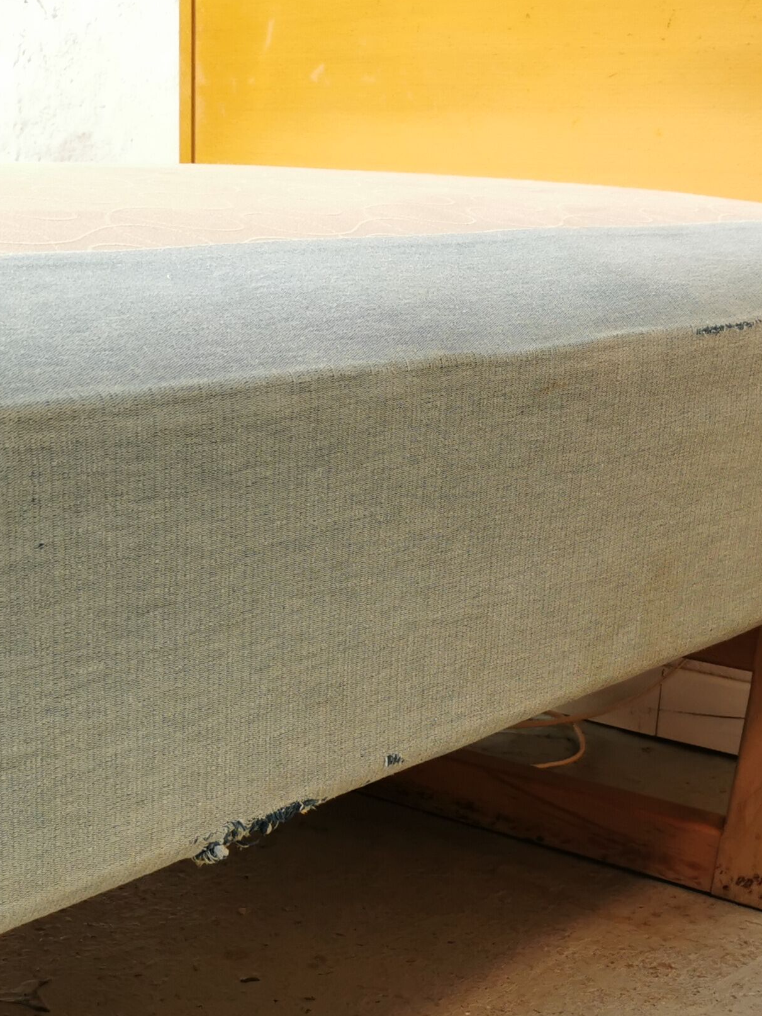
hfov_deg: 24.0
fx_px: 1791
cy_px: 732
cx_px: 376
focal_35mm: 61
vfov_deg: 31.3
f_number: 1.8
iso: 50
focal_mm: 5.58
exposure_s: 1/133
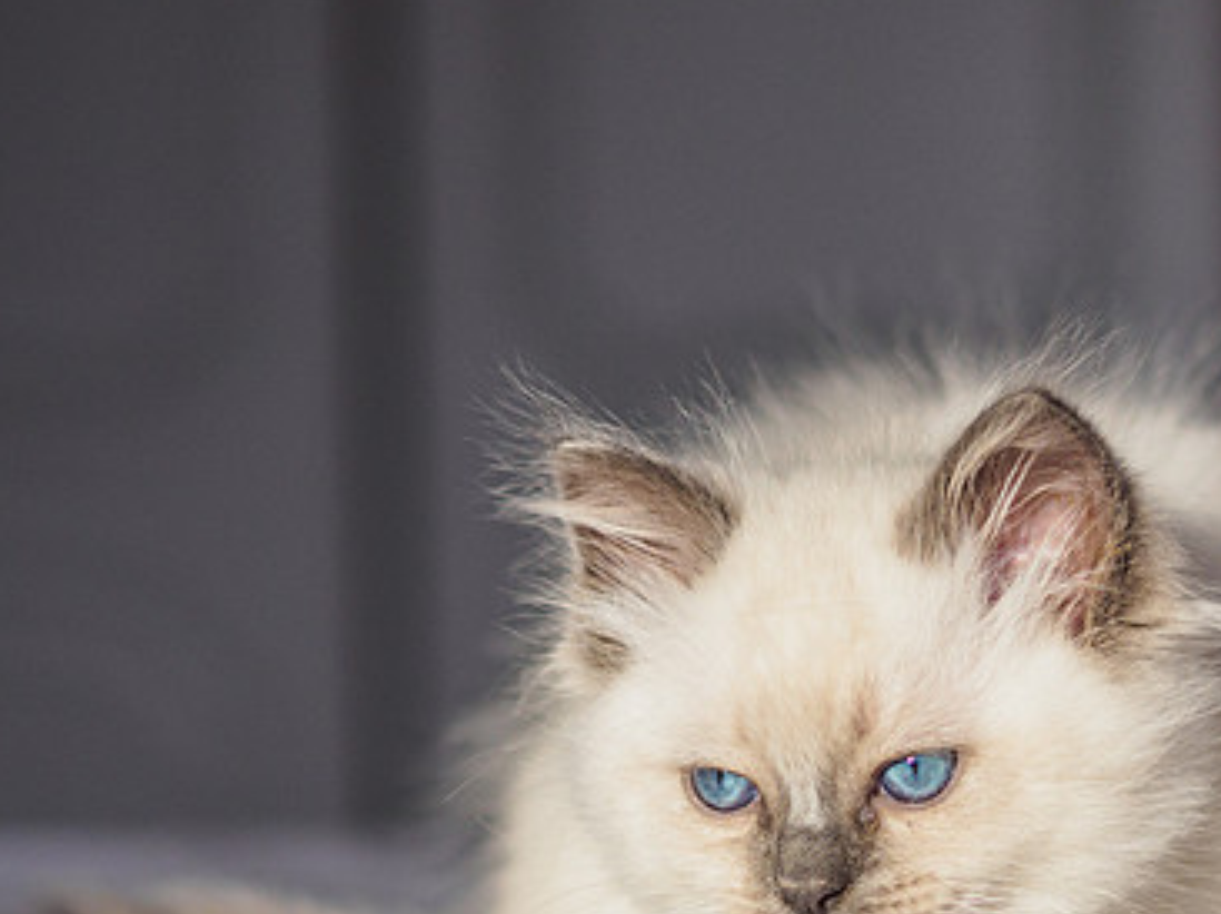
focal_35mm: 180
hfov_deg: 11.0
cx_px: 937
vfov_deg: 8.2
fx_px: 6345
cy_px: 815
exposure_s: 1/500
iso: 200
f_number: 1.8
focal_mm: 45
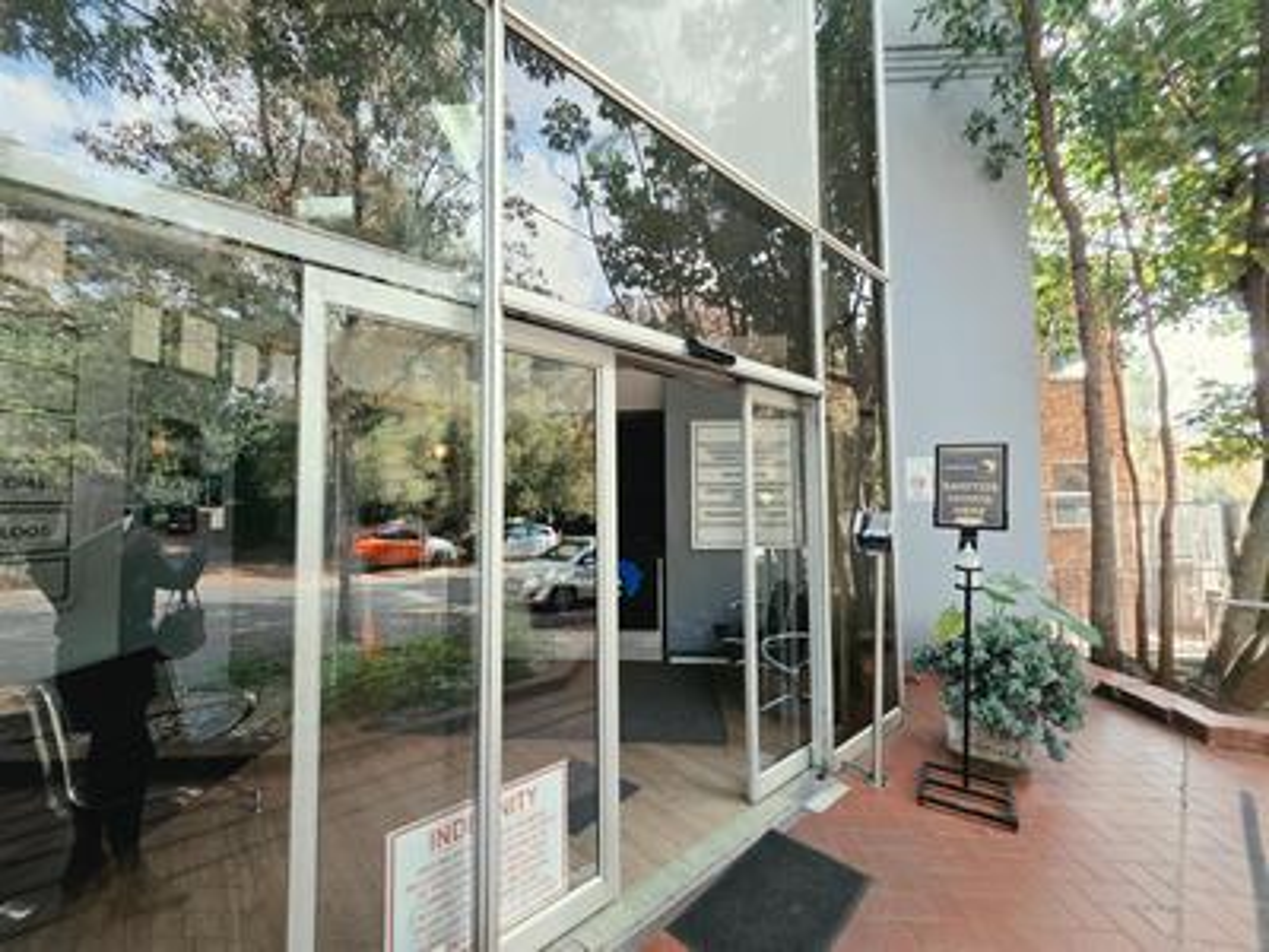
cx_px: 634
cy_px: 476
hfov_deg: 106.2
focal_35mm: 13
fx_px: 477
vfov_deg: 89.9
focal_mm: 2.2
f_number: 1.9
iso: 32
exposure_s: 1/100
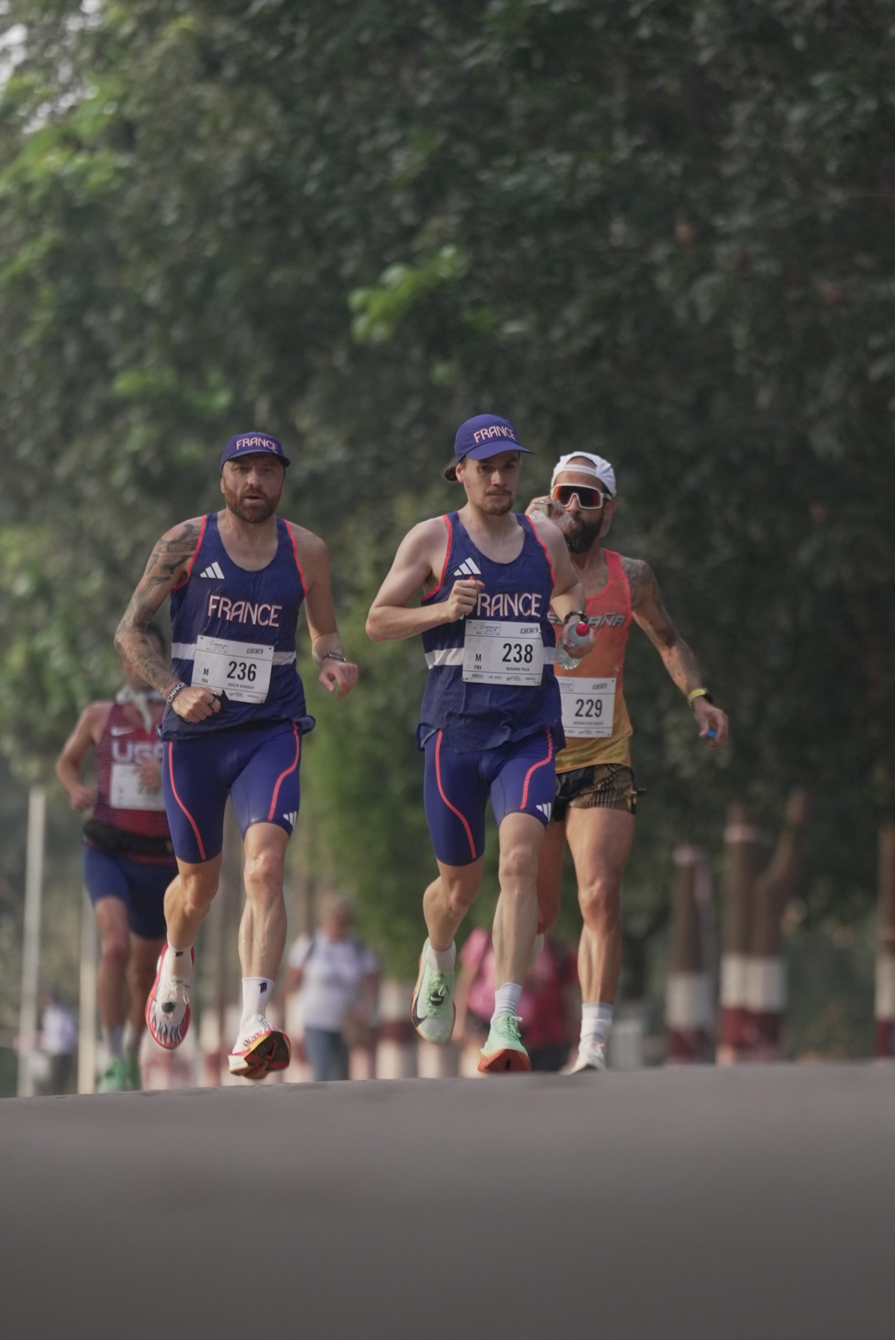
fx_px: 11176
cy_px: 670
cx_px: 448
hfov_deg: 4.6
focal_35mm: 300
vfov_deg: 6.9
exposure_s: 1/1000
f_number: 2.8
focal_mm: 200
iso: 500
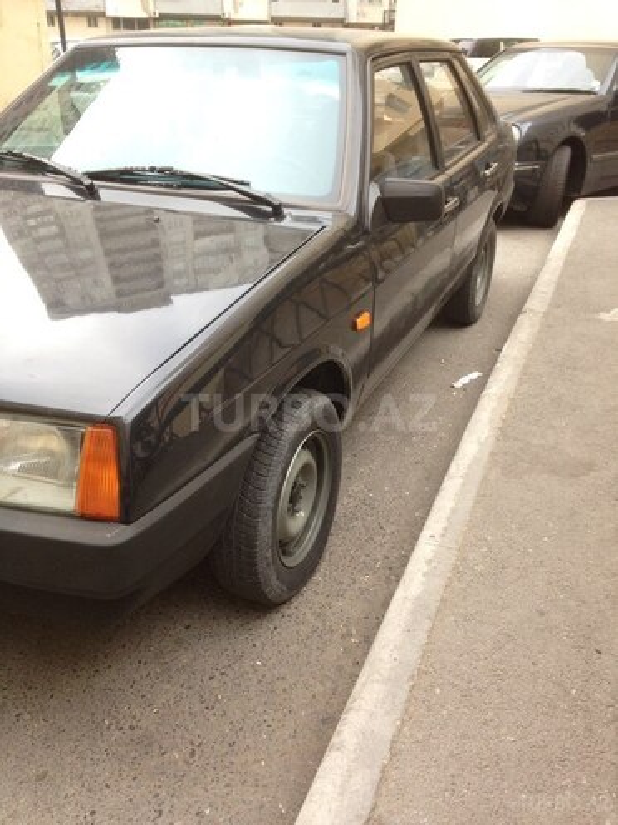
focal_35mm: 33
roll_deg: -2.7
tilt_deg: -22.1
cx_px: 309
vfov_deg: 55.4
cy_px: 412
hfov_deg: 42.9
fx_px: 786
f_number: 2.4
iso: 80
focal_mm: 4.12
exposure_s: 1/120
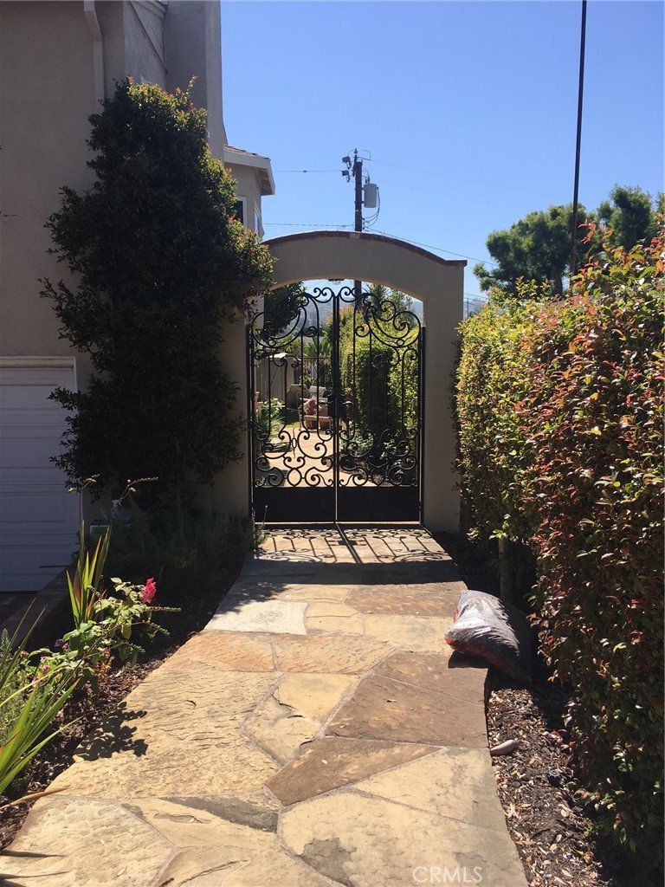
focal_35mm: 29
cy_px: 444
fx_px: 743
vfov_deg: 61.7
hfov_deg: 48.2
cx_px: 332
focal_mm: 4.15
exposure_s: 1/1261
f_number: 2.2
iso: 25
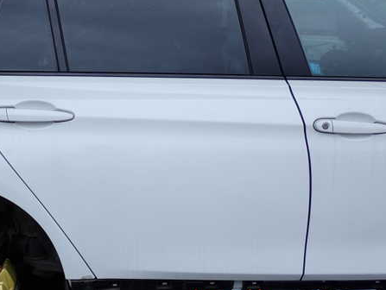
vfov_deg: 24.8
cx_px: 130
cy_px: 116
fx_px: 658
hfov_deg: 32.4
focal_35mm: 59
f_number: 2.9
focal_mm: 7.84
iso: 100
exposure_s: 1/320
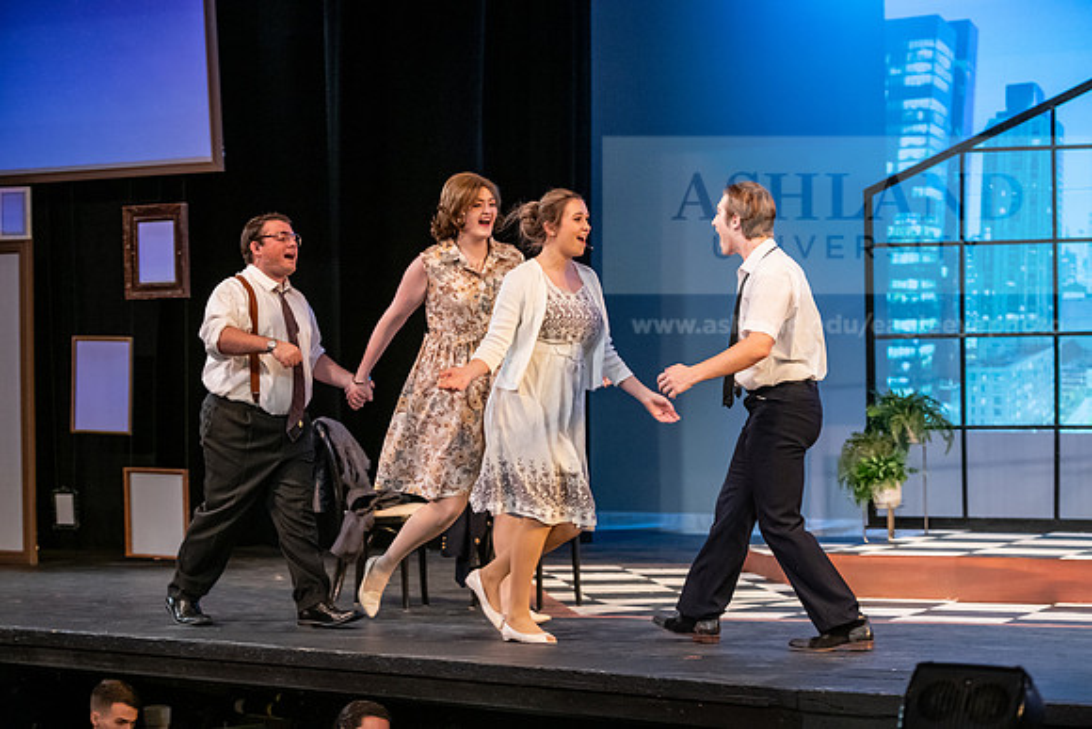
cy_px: 364
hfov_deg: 20.8
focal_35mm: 98
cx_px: 546
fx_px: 2973
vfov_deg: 14.0
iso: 3200
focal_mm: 98
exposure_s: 1/200
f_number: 3.2
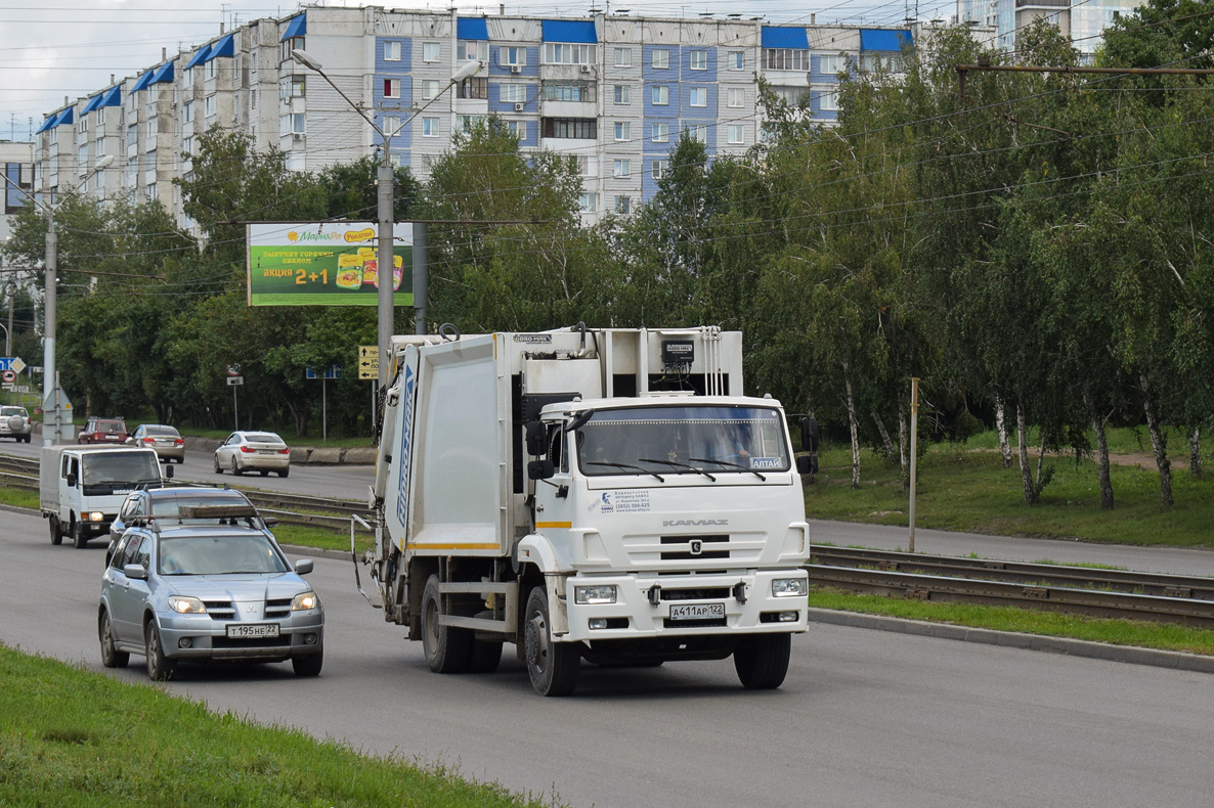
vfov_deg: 16.3
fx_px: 2815
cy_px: 402
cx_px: 602
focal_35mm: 84
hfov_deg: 24.3
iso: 400
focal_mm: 55
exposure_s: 1/800
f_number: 6.3
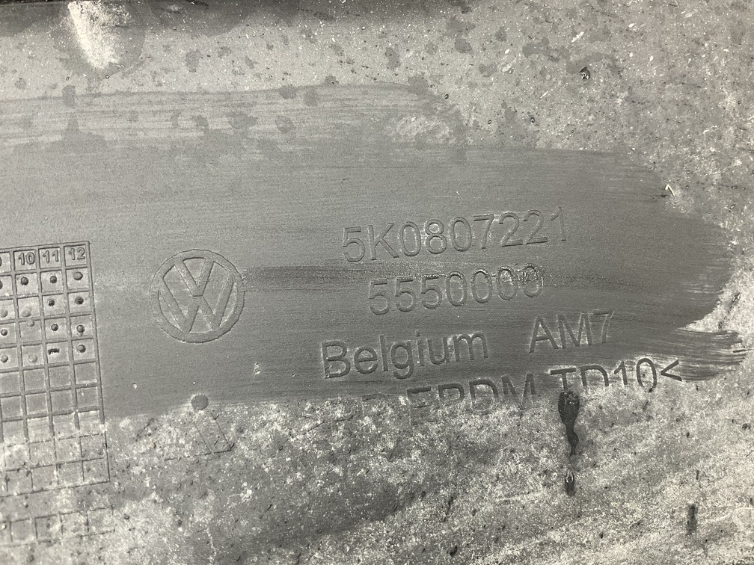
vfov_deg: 48.2
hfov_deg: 61.7
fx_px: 632
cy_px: 282
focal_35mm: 29
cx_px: 377
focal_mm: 3
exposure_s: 1/60
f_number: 1.8
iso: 80
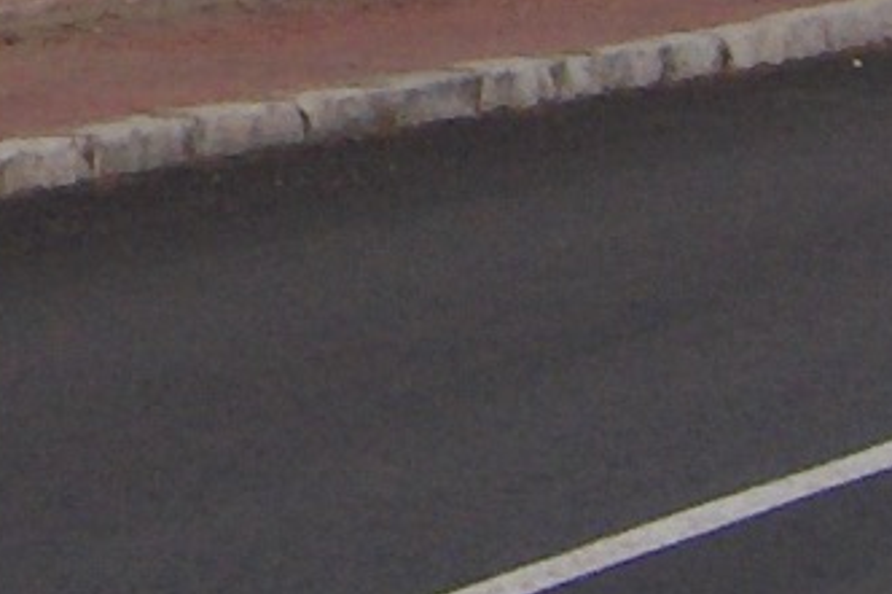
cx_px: -1588
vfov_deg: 4.2
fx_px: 7850
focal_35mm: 317
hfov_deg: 6.1
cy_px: -863
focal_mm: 8
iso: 100
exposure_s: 1/439
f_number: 4.8
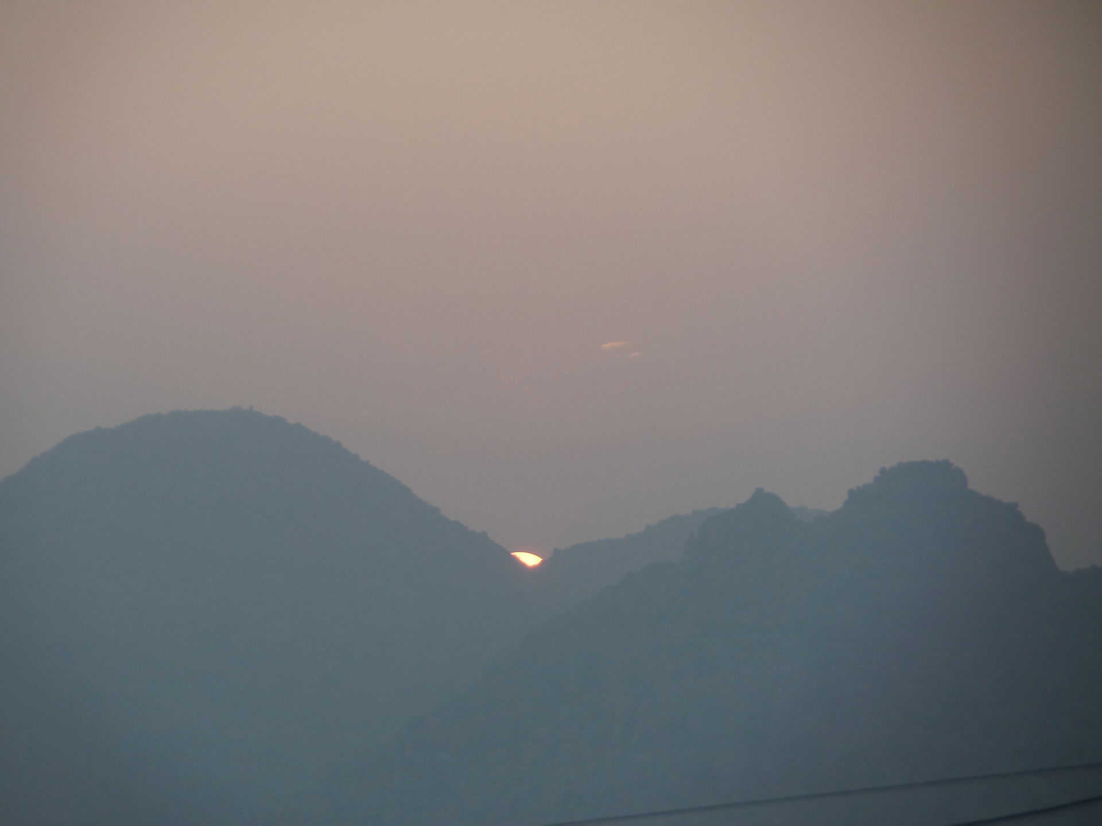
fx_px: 9742
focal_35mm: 306
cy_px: 413
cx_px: 551
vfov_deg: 4.9
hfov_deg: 6.5
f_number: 5
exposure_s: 1/125
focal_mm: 49.7
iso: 80
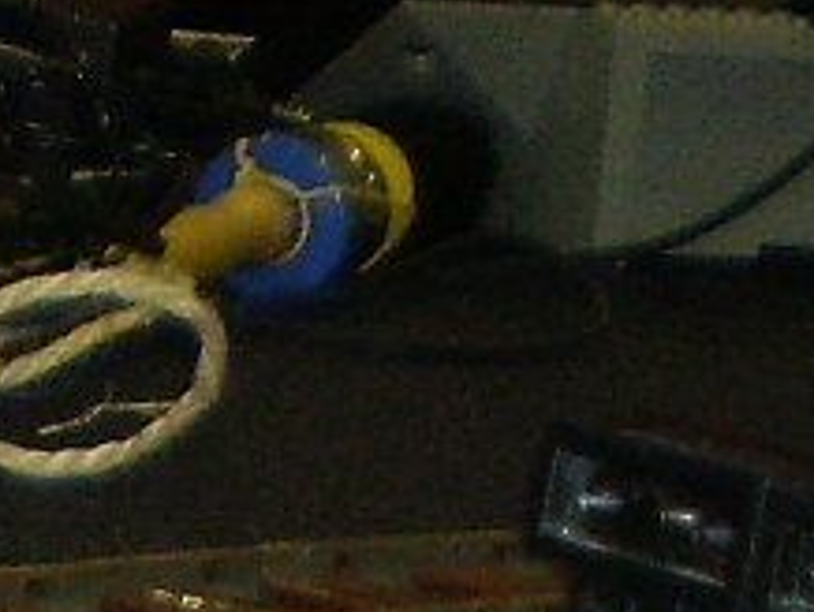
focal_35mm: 264
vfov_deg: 5.3
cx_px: 612
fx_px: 6215
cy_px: 1821
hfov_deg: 7.5
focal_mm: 6.3
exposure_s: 1/30
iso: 125
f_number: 3.1
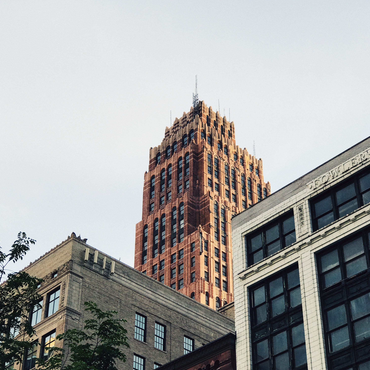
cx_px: 185
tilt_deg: +36.2
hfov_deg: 25.4
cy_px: 233
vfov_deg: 25.3
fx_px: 822
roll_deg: +0.4
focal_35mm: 68
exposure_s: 1/267
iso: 20
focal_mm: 6.6
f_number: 2.8
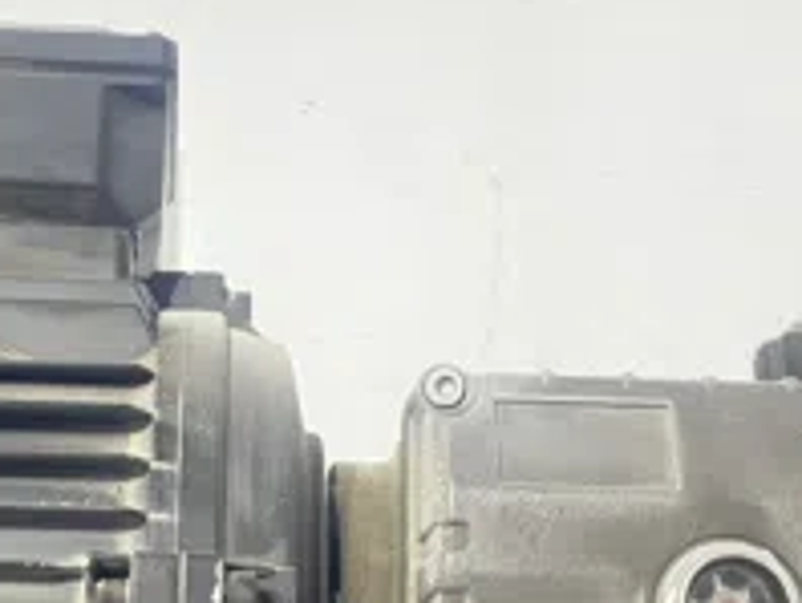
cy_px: 376
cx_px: 227
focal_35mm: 84
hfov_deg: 23.1
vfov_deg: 17.6
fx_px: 1949
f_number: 1.6
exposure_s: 1/50
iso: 500
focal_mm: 4.2
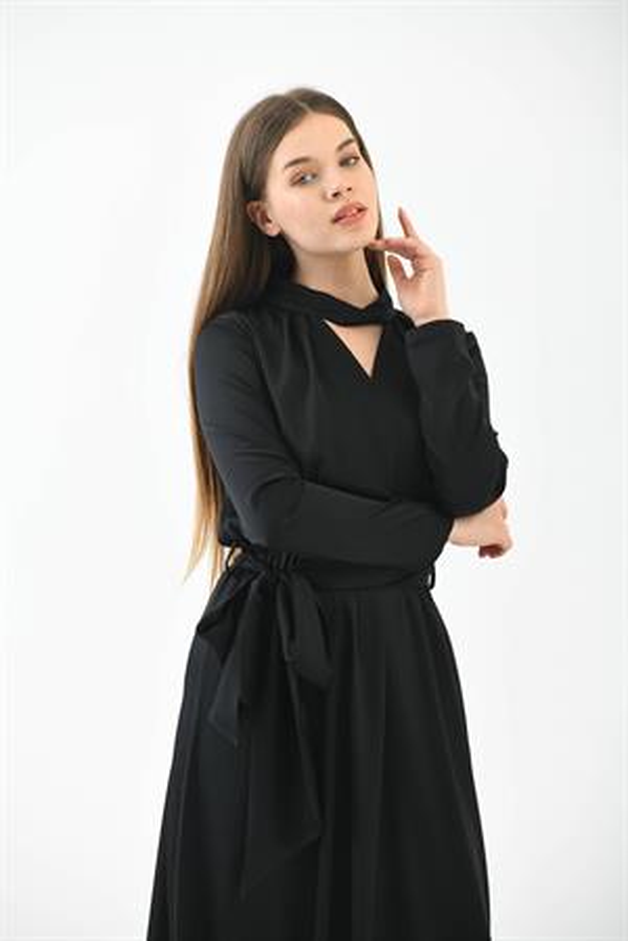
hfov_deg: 6.9
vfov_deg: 10.3
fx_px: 5233
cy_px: 470
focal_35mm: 200
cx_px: 314
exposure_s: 1/160
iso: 100
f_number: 7.1
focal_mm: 200
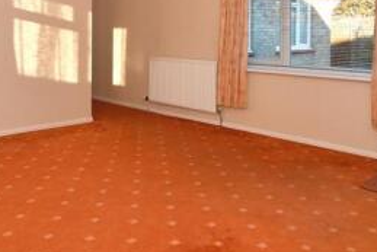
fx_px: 398
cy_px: 30
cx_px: 119
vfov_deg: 33.4
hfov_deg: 49.6
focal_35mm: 38
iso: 200
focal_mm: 10
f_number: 8
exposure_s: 1/40
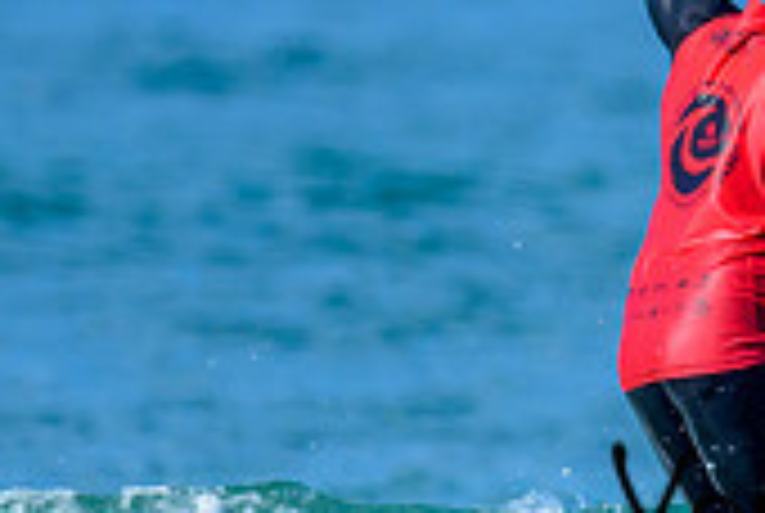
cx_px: 1002
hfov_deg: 0.6
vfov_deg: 0.4
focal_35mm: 3743
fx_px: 79677
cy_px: 256
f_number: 6.3
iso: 280
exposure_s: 1/2000
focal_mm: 800
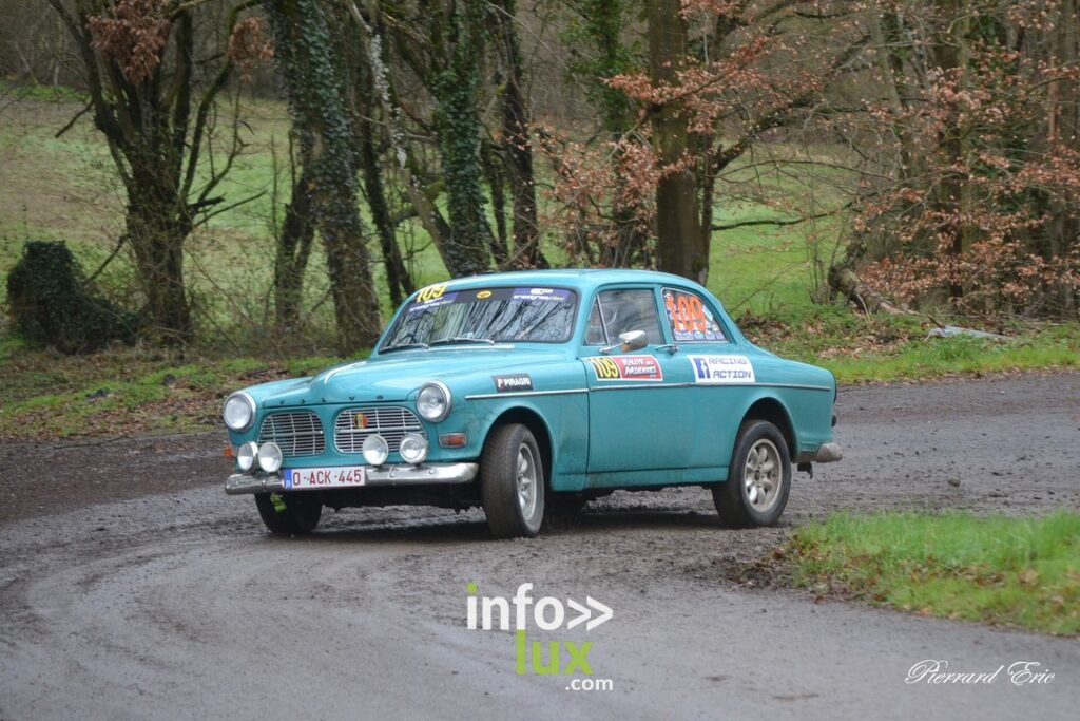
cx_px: 540
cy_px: 360
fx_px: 5220
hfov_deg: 11.8
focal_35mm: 174
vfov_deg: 7.9
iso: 500
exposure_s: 1/500
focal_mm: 116
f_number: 4.8
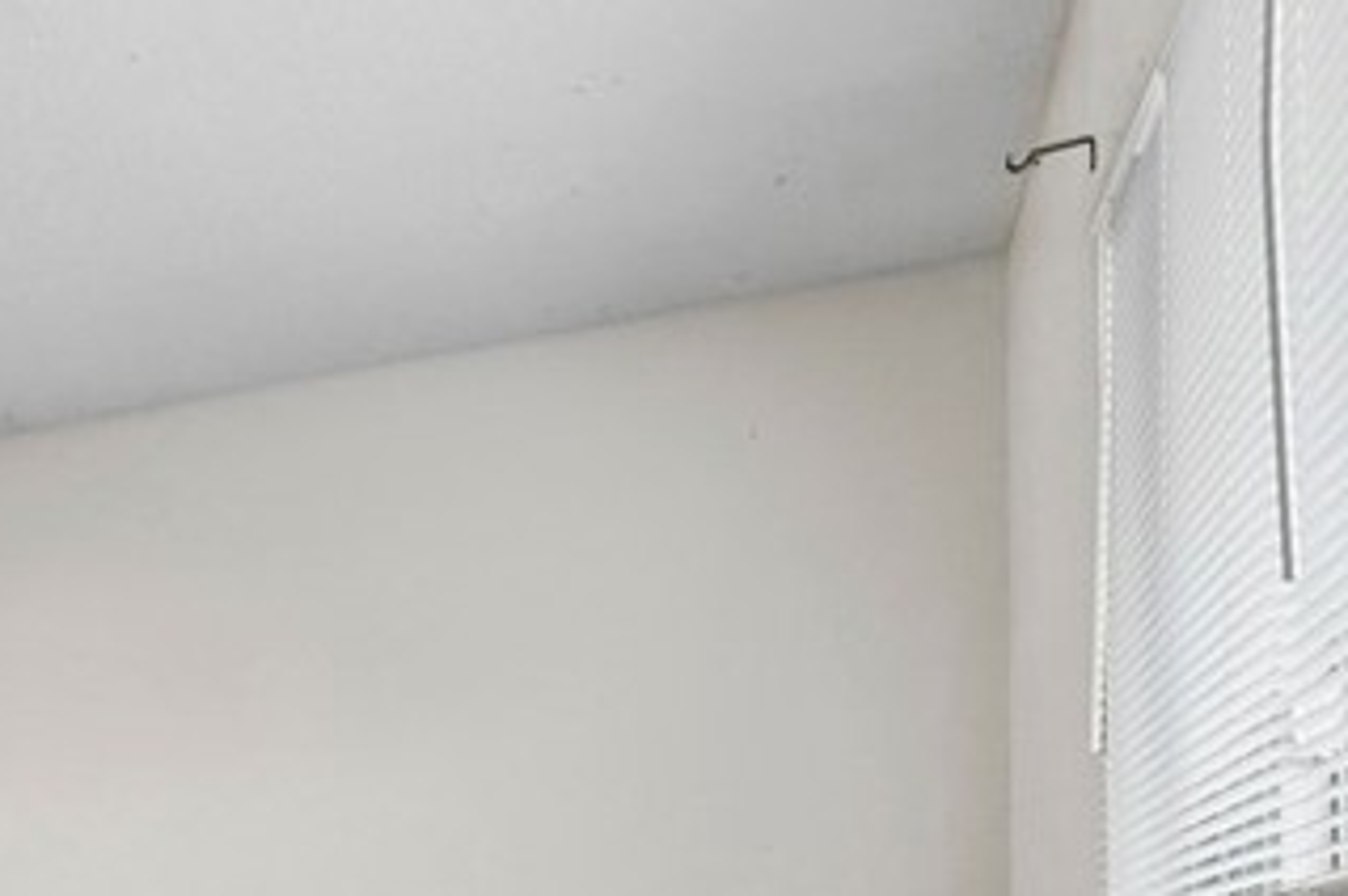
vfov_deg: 25.9
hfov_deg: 34.2
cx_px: -308
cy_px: 1139
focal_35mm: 45
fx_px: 1683
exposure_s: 1/80
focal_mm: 14
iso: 1600
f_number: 9
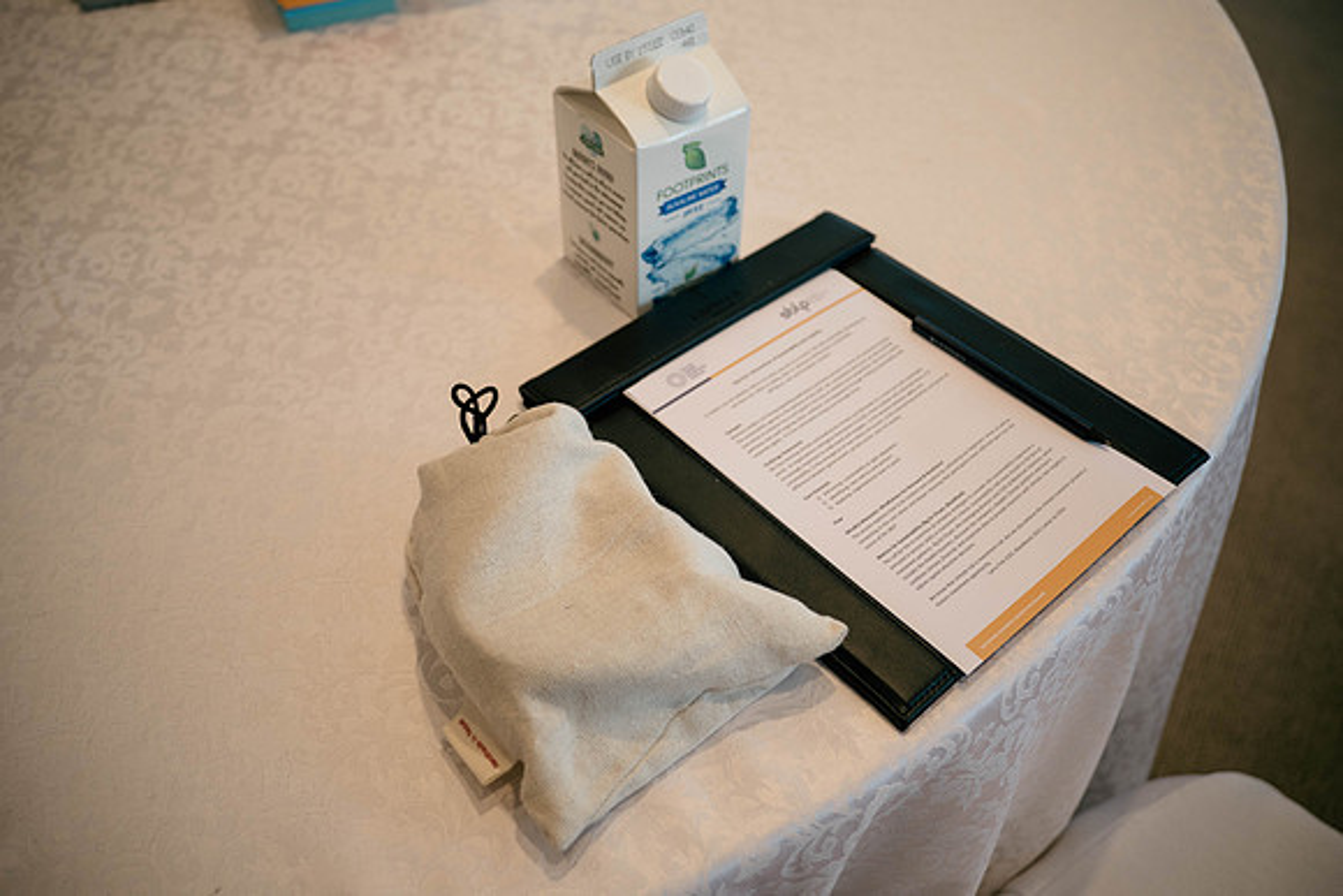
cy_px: 448
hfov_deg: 55.3
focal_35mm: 34
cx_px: 672
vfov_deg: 38.6
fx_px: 1281
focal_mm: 16
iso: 200
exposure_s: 1/80
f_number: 1.7
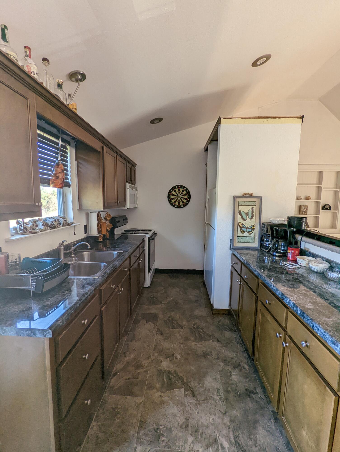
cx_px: 170
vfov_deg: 94.4
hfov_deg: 78.2
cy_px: 226
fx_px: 209
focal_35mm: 16
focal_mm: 2.35
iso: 120
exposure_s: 1/90.1
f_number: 2.2
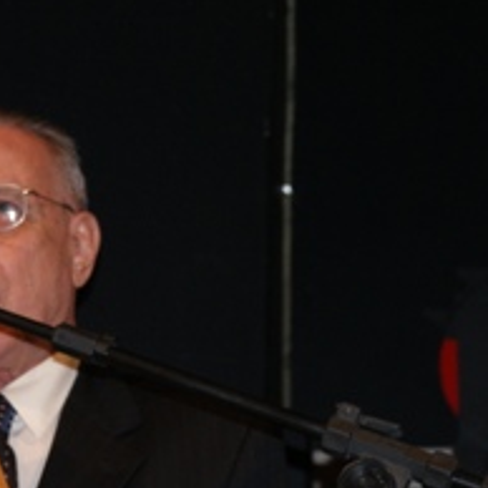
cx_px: -5
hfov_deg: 9.8
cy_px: 322
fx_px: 2823
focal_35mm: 177
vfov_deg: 9.9
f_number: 5.6
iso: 400
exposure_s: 1/100
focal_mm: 60
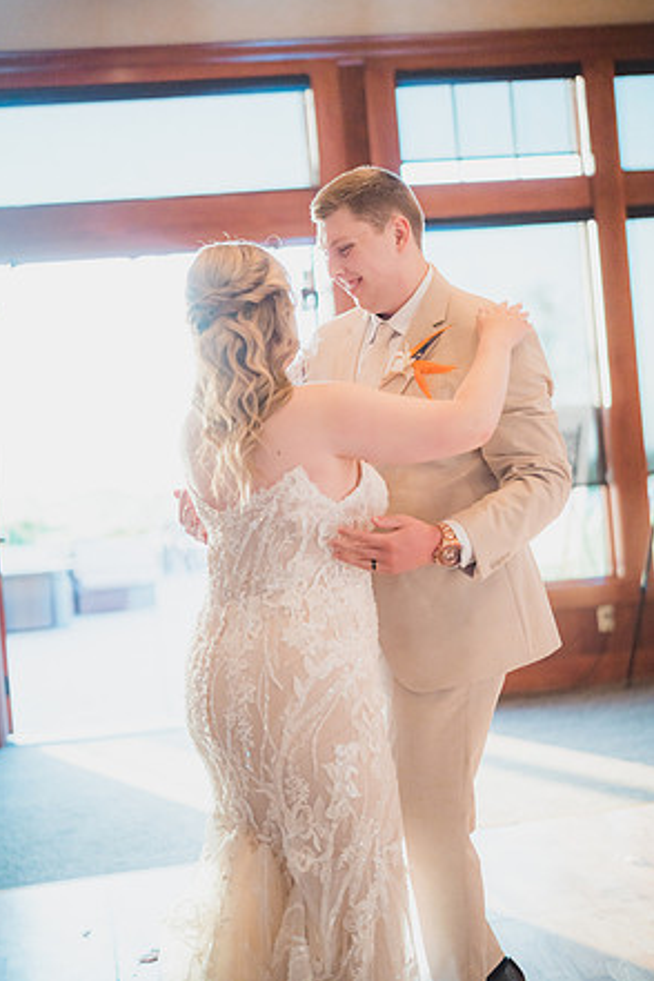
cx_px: 323
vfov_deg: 38.9
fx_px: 1390
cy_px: 483
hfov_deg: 26.5
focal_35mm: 51
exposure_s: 1/3200
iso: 1250
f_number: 1.4
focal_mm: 50
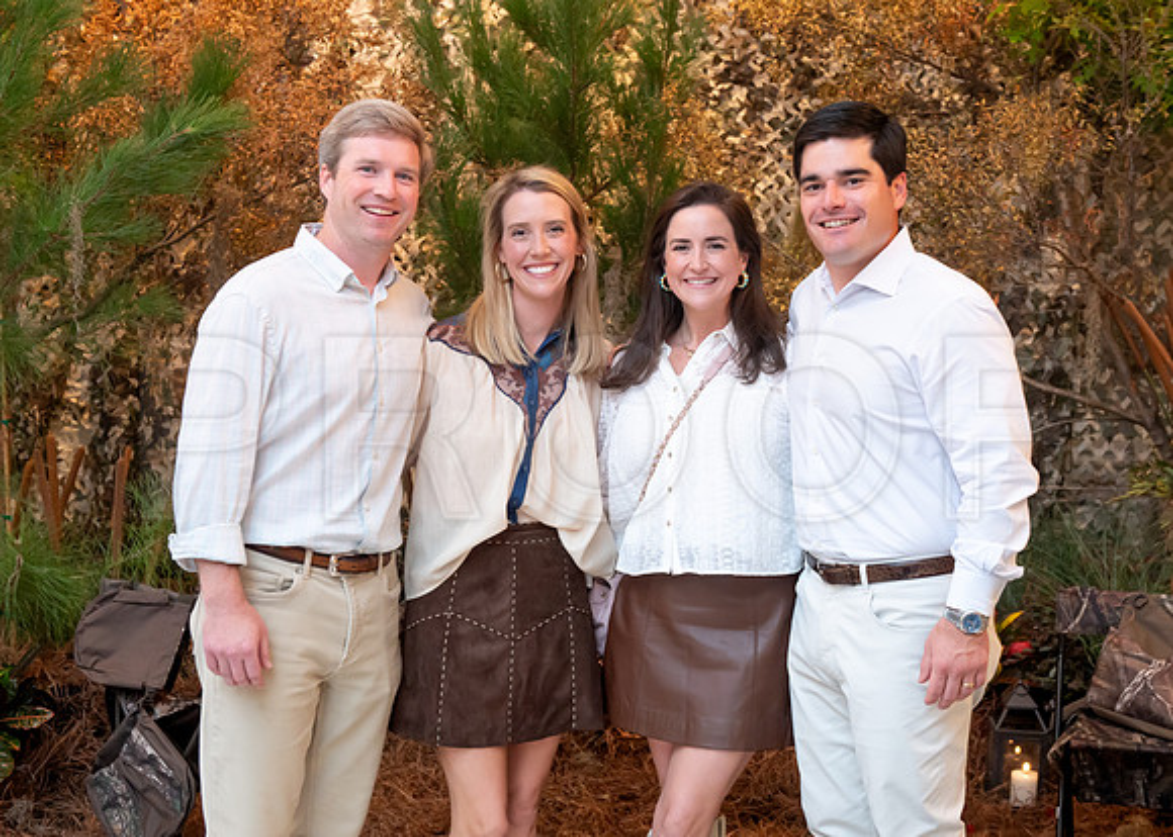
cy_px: 396
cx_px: 653
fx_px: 1962
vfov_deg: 24.1
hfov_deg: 33.2
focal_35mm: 59
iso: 2500
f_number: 5.6
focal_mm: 52
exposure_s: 1/80
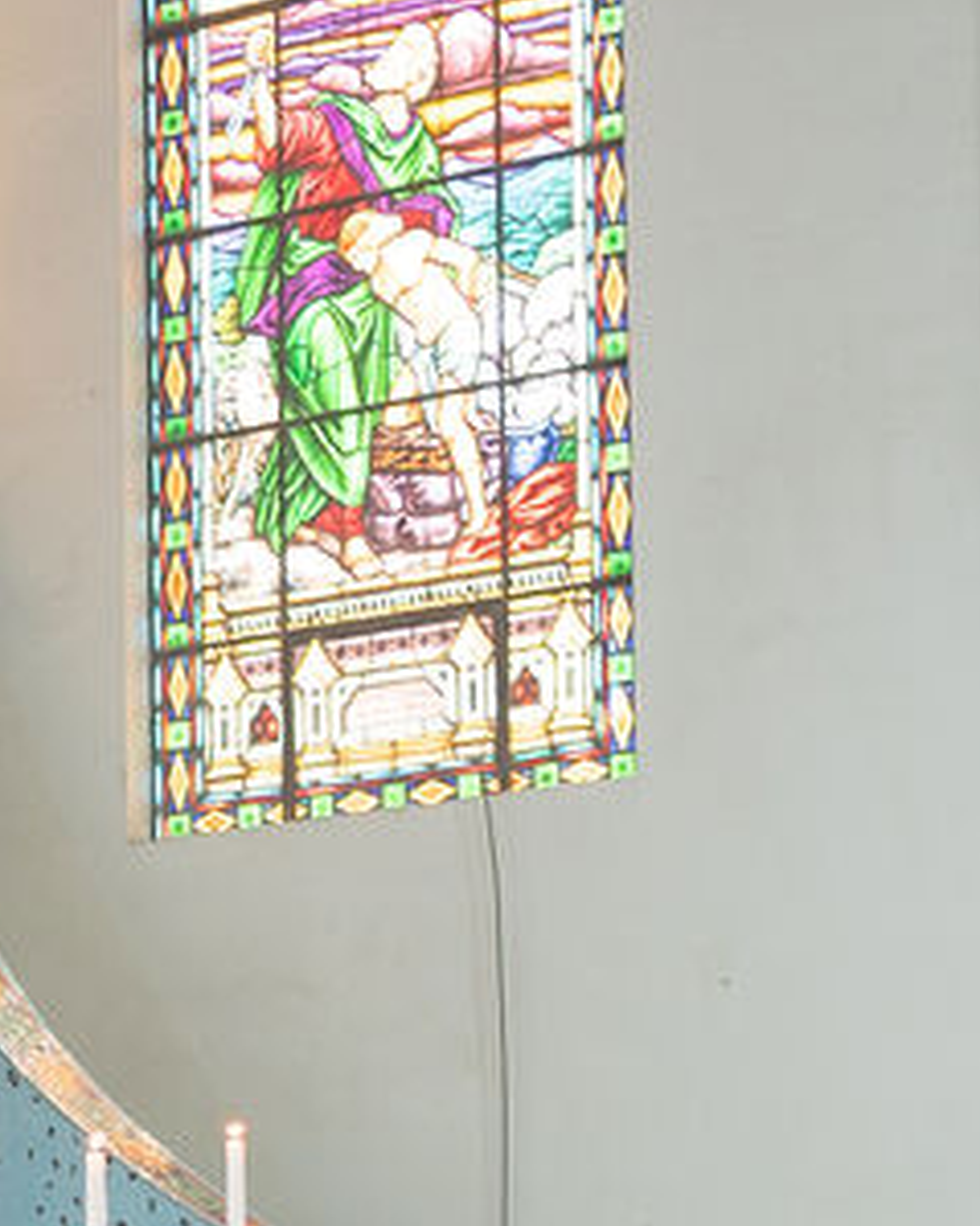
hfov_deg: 8.8
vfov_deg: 11.3
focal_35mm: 169
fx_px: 6130
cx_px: -693
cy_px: 1318
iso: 640
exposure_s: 1/160
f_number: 2.8
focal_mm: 35
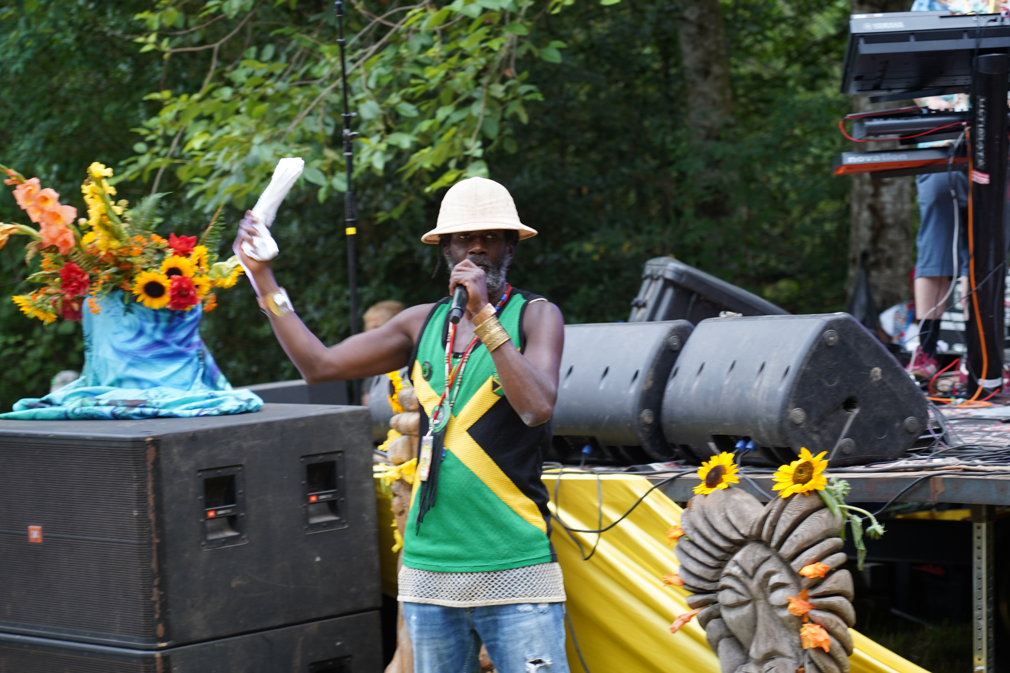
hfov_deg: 19.5
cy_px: 336
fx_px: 2946
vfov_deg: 13.0
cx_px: 505
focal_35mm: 105
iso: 500
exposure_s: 1/160
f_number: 4
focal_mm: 105
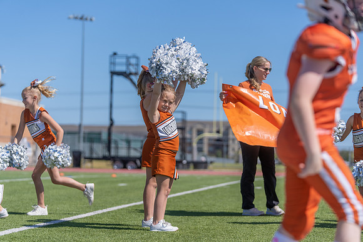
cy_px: 121
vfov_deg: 11.9
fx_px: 1160
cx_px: 182
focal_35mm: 115
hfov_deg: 17.8
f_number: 3.5
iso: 125
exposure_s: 1/2500
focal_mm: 115
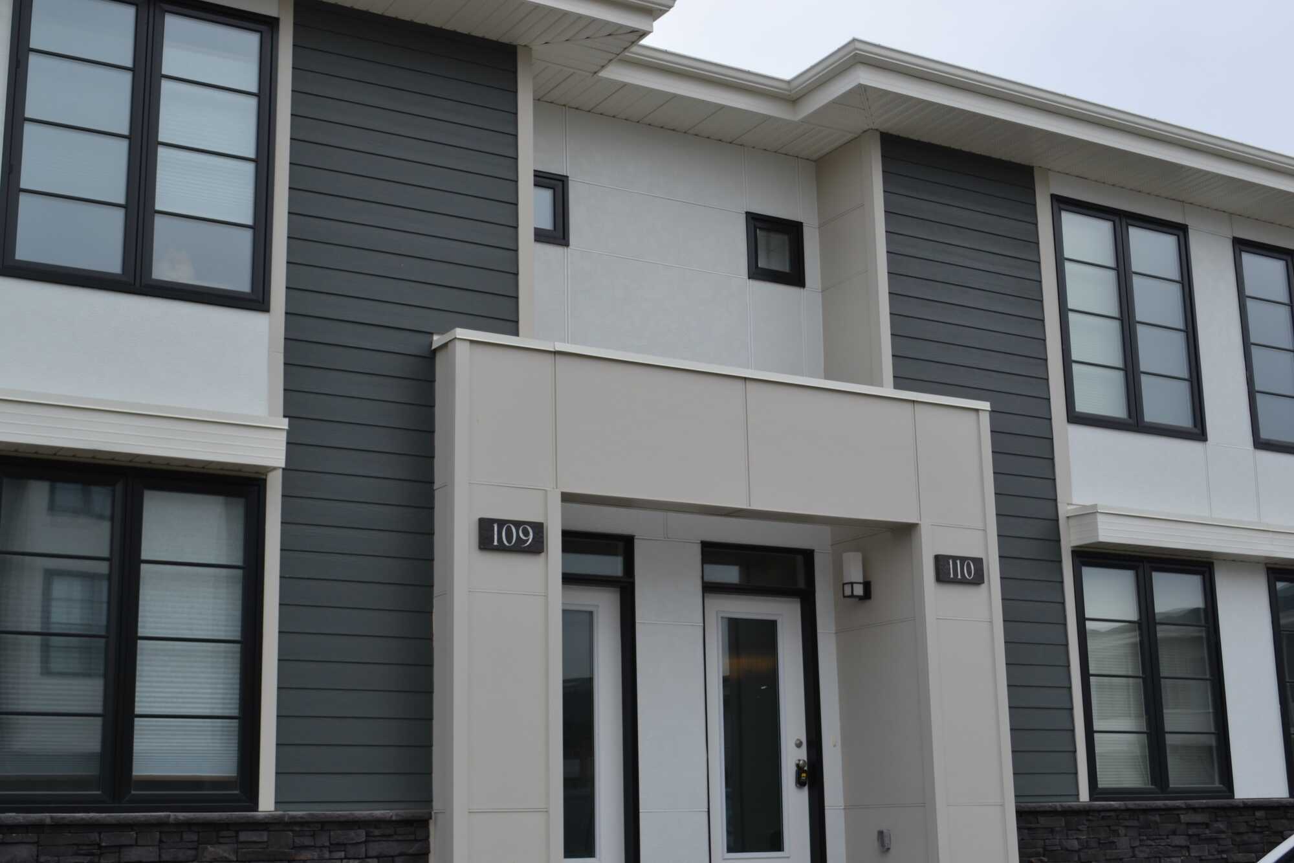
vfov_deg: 28.1
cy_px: 432
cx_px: 647
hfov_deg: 41.1
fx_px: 1725
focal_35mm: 48
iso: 100
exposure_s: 1/200
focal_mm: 32
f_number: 7.1
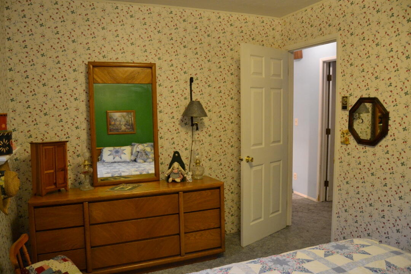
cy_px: 137
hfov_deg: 67.4
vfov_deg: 47.9
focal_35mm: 27
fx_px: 308
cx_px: 206
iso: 1800
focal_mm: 18
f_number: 3.5
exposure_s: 1/60
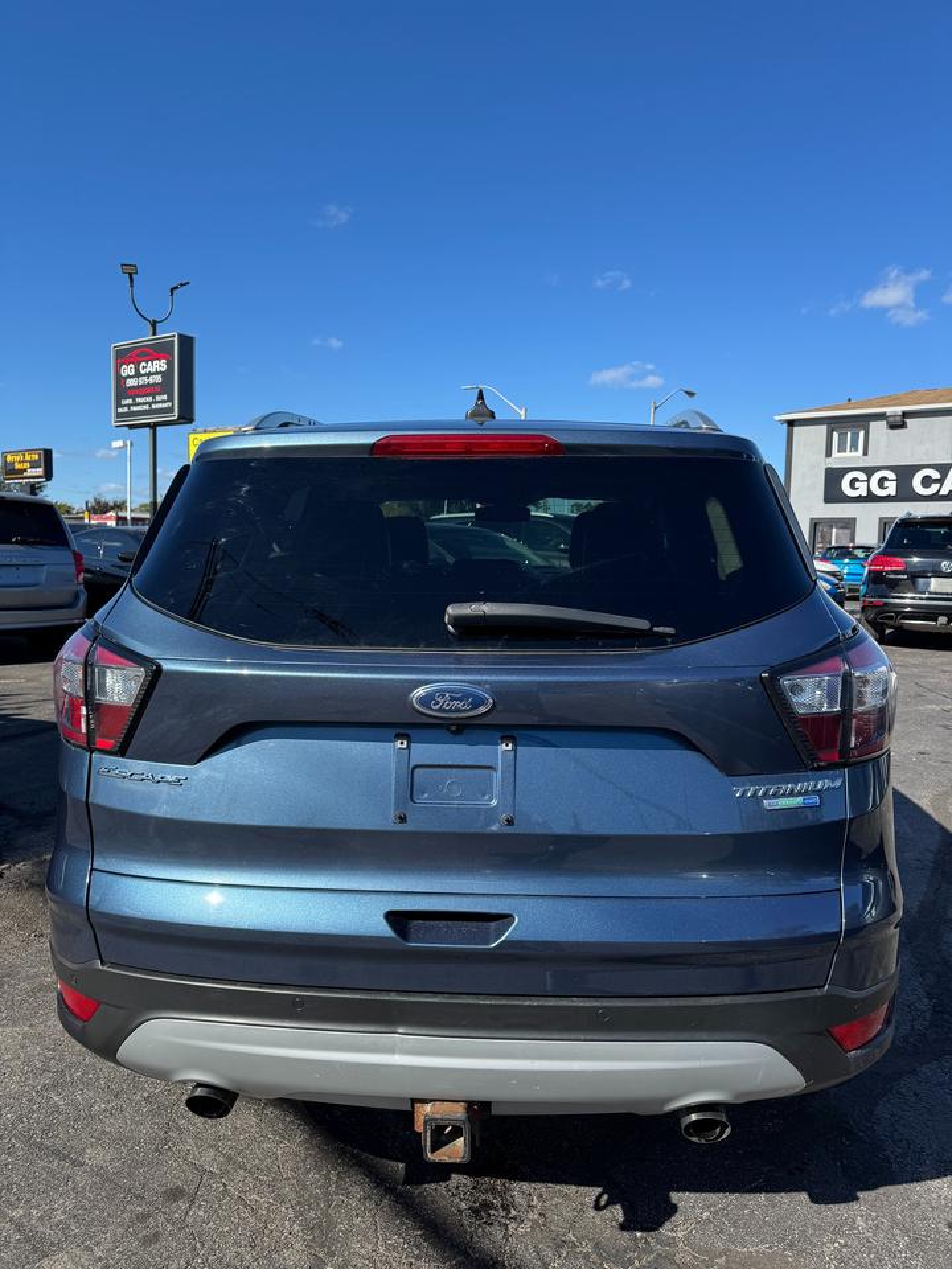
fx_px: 880
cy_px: 634
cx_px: 476
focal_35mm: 24
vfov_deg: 71.6
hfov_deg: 56.8
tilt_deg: -3.0
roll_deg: -1.7
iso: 80
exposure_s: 1/3096
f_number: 1.78
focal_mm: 6.76
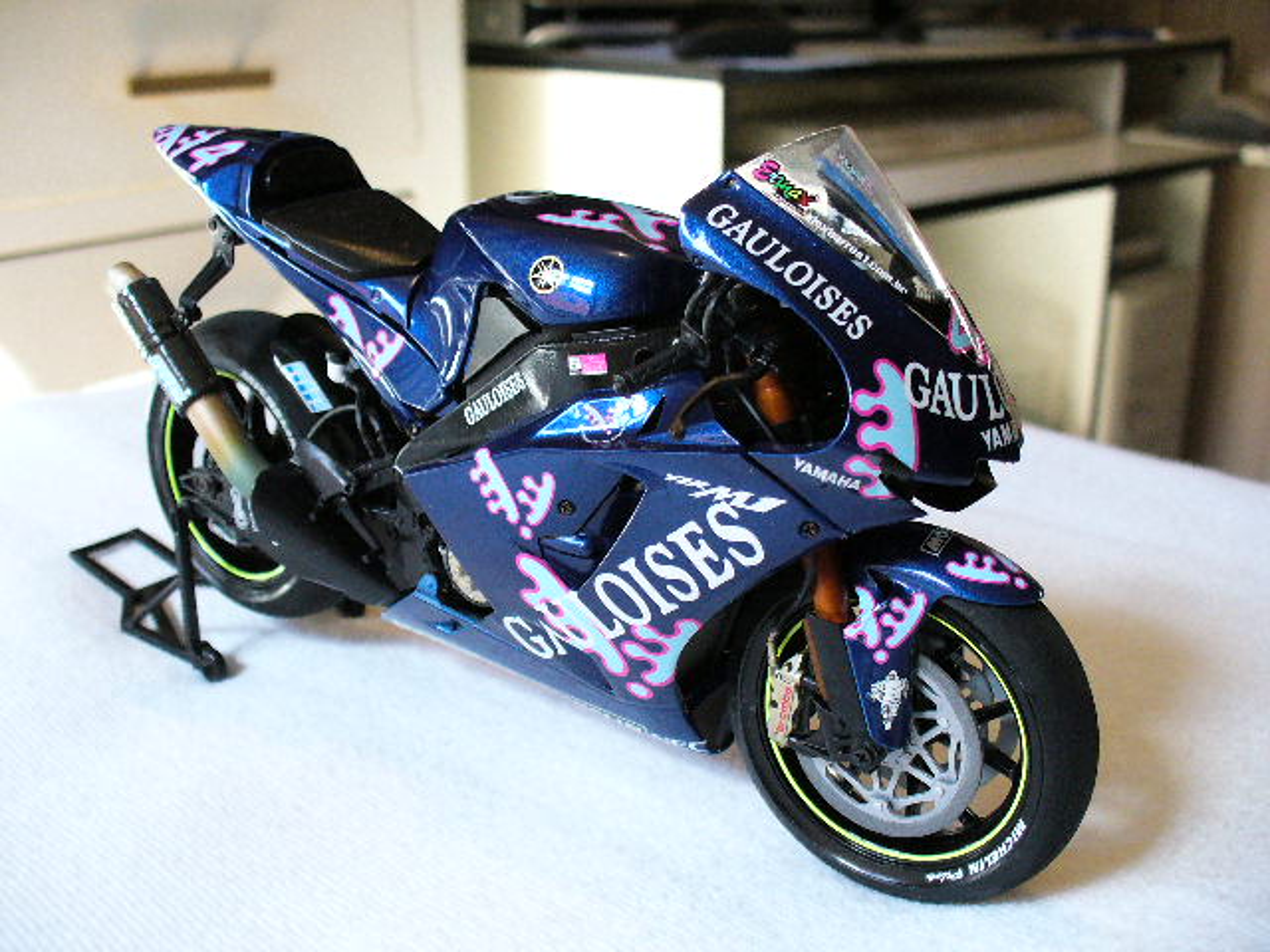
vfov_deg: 38.7
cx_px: 635
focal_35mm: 37
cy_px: 476
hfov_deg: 50.1
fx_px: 1357
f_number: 2.8
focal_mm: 6.1
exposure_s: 1/125
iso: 400
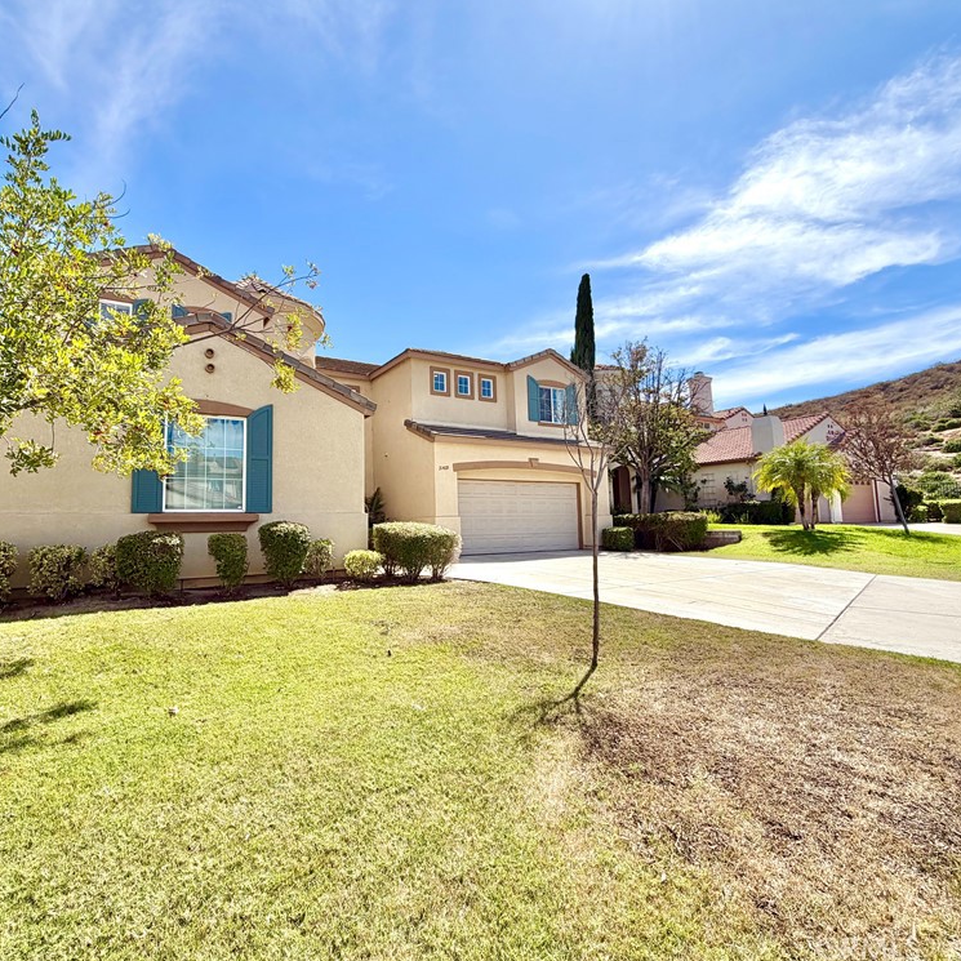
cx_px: 411
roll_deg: +1.2
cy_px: 472
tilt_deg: +5.6
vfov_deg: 84.0
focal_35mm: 17
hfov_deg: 83.4
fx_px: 534
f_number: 2.2
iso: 20
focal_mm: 2.22
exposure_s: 1/853
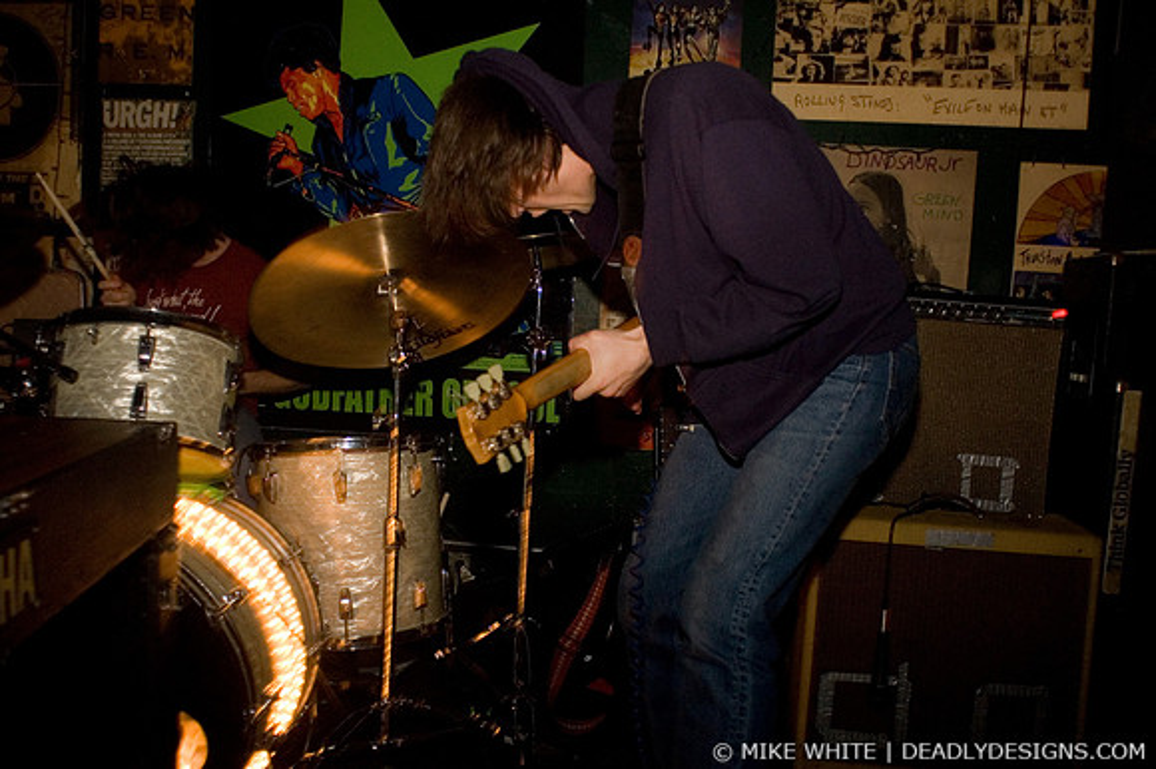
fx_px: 963
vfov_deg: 43.6
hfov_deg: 62.0
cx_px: 578
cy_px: 384
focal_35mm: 30
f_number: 2.8
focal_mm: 20
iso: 800
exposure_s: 1/50
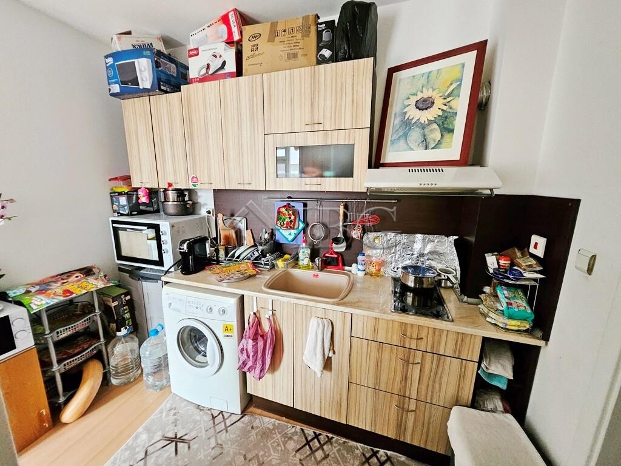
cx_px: 310
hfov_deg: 106.2
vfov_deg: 89.9
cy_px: 233
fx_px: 233
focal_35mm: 13
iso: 320
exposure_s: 1/50
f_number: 2.2
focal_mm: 1.7
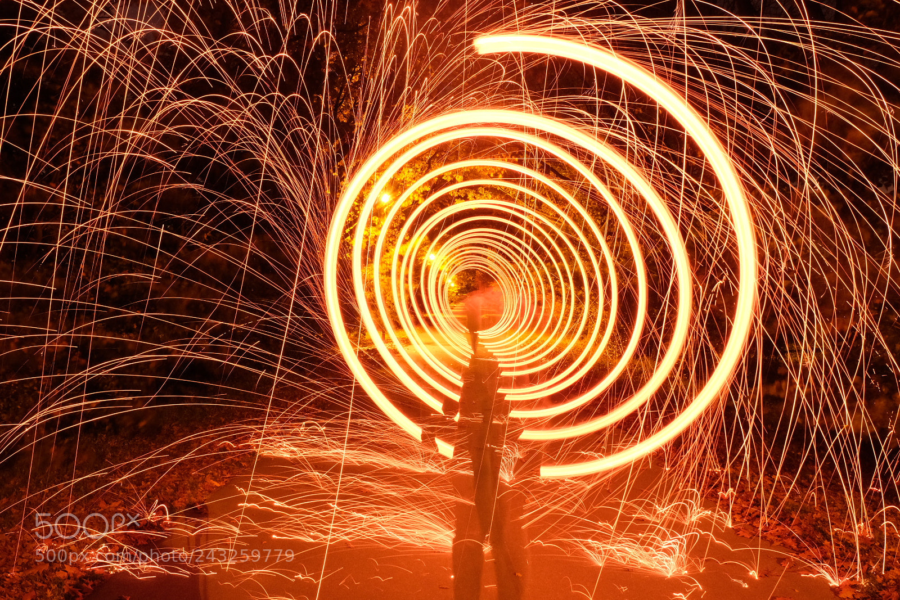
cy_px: 300
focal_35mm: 35
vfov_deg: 37.9
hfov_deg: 54.4
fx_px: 875
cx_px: 450
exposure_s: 15
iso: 2000
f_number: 10
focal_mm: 23.2
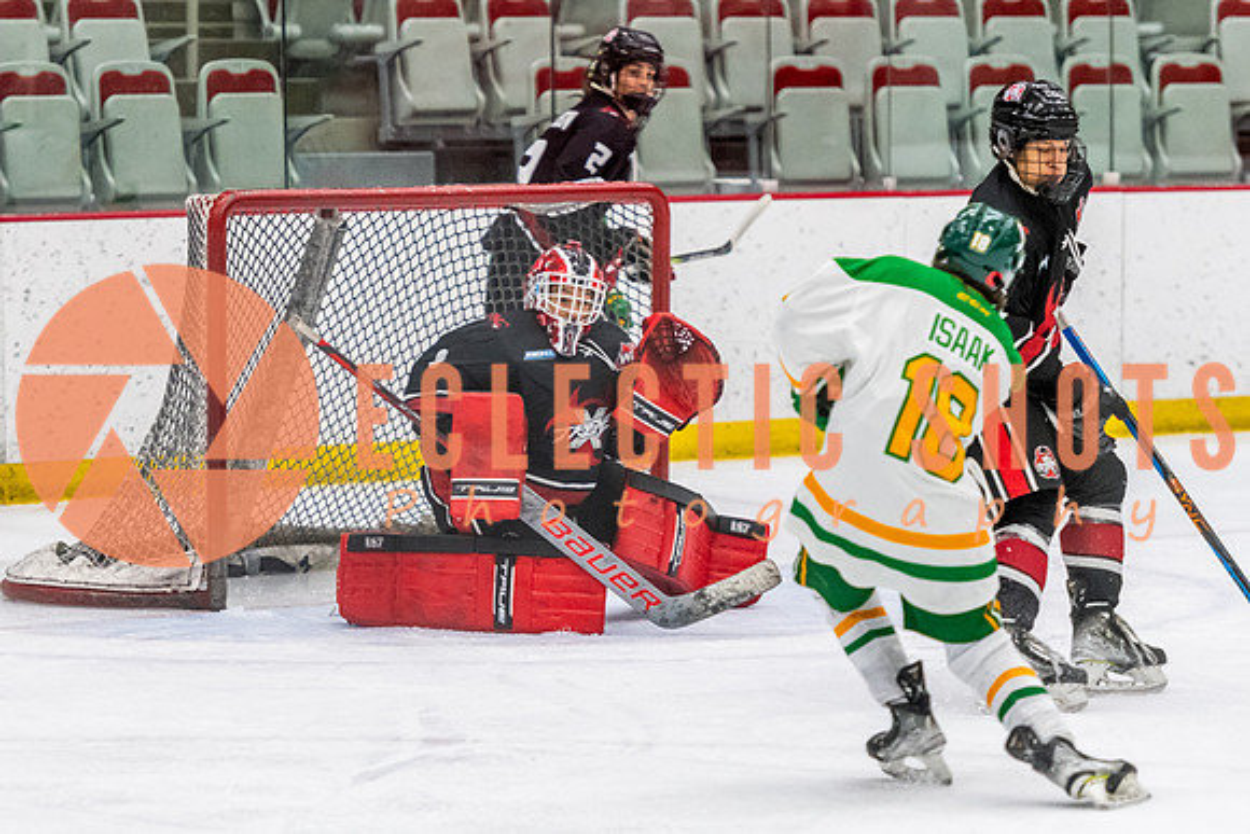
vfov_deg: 6.9
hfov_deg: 10.4
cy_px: 411
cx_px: 545
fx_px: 6877
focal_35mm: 198
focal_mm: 135
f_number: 2.8
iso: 4000
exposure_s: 1/640
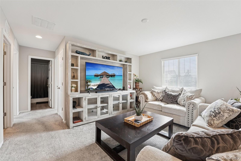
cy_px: 80
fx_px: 94
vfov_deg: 81.2
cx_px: 120
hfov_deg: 104.3
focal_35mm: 14
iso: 400
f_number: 8
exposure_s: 1/15
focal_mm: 14
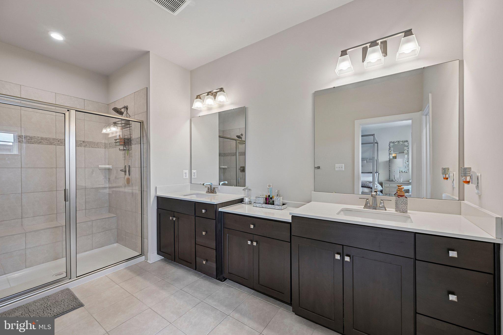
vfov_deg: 81.2
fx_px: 196
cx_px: 252
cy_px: 168
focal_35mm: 14
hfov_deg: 104.3
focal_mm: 14
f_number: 8
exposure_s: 1/15
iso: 220
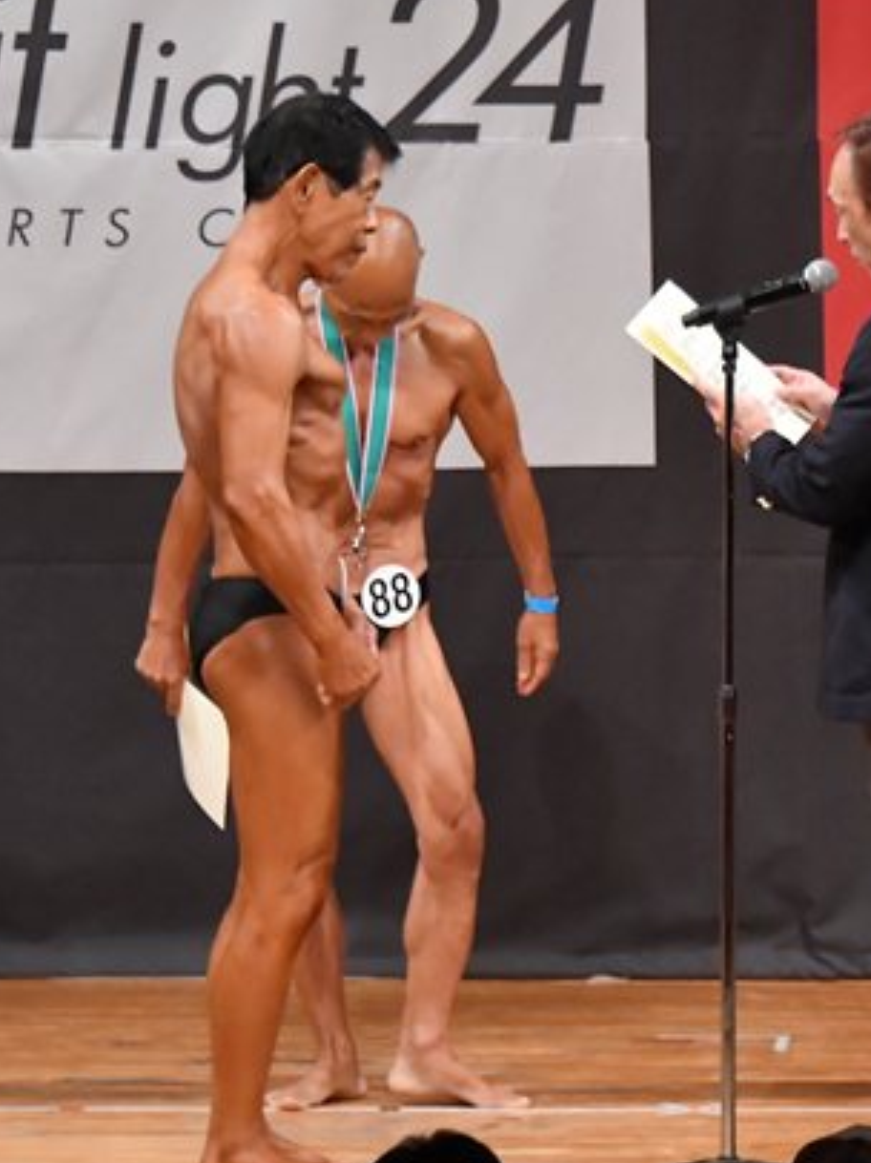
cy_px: 710
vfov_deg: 4.8
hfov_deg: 3.6
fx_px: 13870
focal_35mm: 413
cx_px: 973
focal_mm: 150
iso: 7200
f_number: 5.6
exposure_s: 1/400
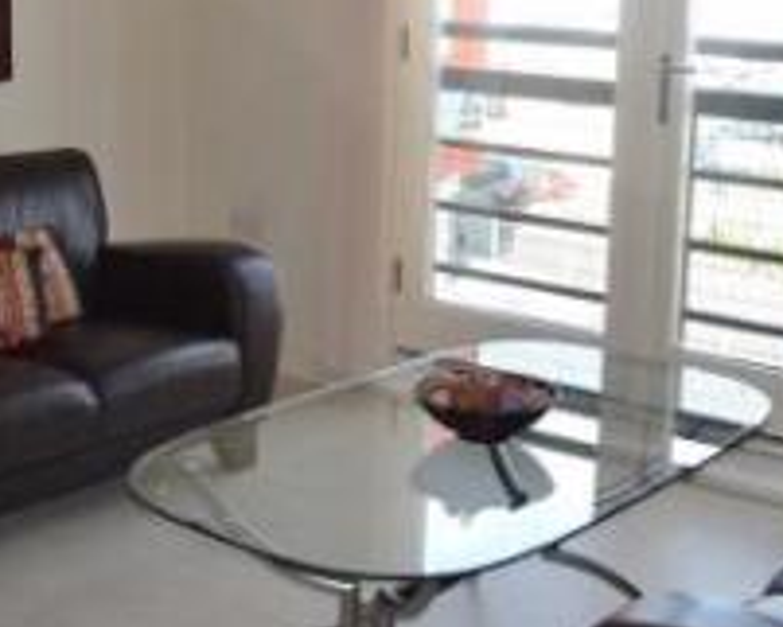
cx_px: 327
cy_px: 136
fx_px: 1391
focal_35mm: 60
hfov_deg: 31.4
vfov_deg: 25.0
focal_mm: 18
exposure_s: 1/125
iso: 220
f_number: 4
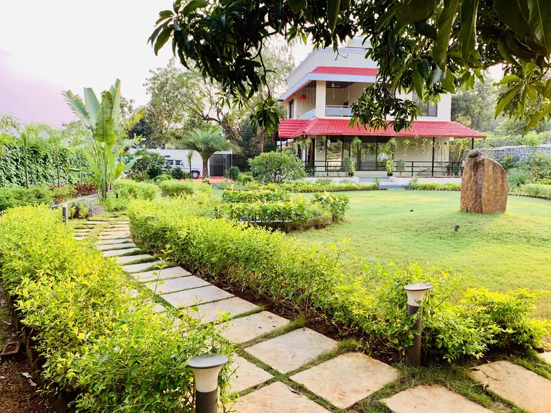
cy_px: 206
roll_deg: +0.1
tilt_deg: -4.7
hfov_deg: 67.3
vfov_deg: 53.1
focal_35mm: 26
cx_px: 276
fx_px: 414
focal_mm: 4.25
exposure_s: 1/134
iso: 25
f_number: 1.8
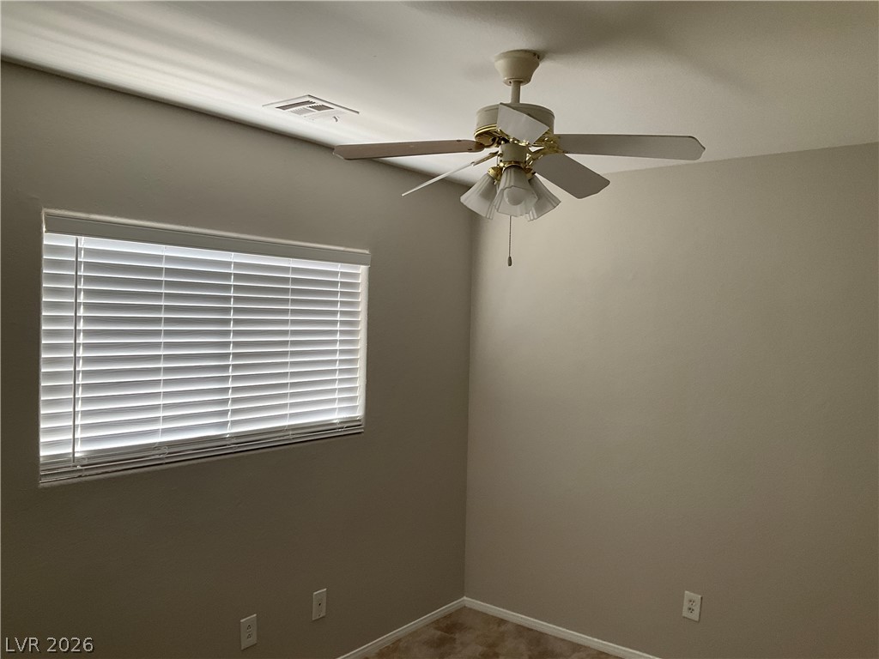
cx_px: 440
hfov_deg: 61.7
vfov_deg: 48.2
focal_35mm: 29
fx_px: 736
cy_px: 330
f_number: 1.8
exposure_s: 1/81
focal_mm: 3
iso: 64
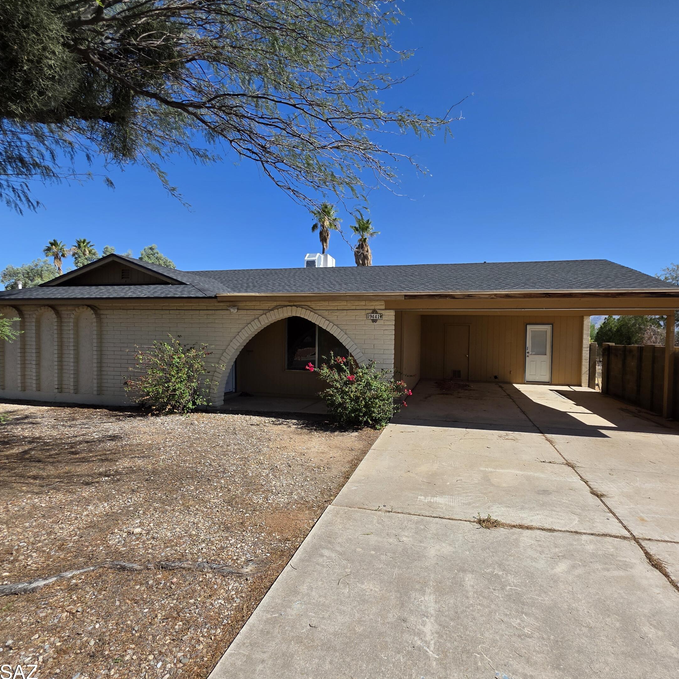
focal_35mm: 16
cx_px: 366
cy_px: 350
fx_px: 355
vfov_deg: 87.4
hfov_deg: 87.3
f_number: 1.9
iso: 40
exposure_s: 1/2456
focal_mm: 2.2
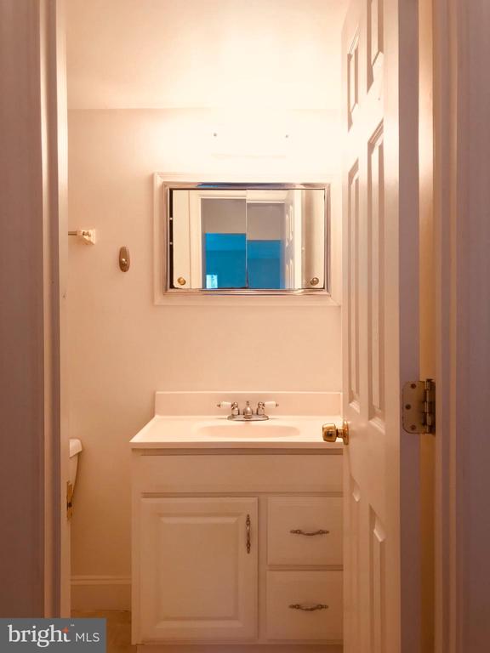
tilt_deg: +0.8
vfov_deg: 63.4
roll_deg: -0.3
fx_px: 528
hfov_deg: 49.7
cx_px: 245
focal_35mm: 28
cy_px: 326
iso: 40
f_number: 1.8
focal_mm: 3.99
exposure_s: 1/30
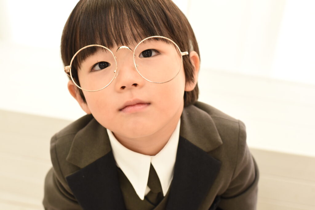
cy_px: 105
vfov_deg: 27.0
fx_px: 438
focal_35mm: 50
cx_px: 158
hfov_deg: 39.6
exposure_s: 1/200
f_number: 6.3
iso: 1250
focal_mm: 50
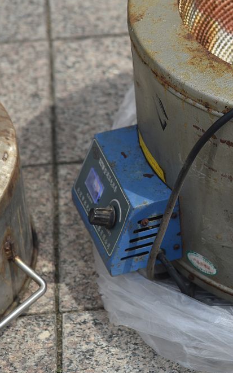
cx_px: 315
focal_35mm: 222
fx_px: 2256
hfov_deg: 5.9
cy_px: 169
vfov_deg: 9.4
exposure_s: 1/1250
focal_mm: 120
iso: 200
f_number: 5
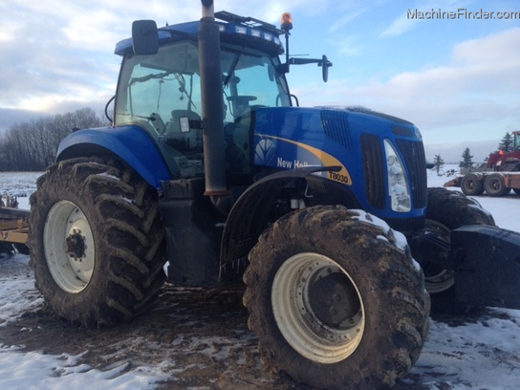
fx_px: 526
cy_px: 195
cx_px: 260
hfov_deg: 52.6
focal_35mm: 35
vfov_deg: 40.7
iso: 50
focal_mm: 4.28
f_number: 2.4
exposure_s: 1/391
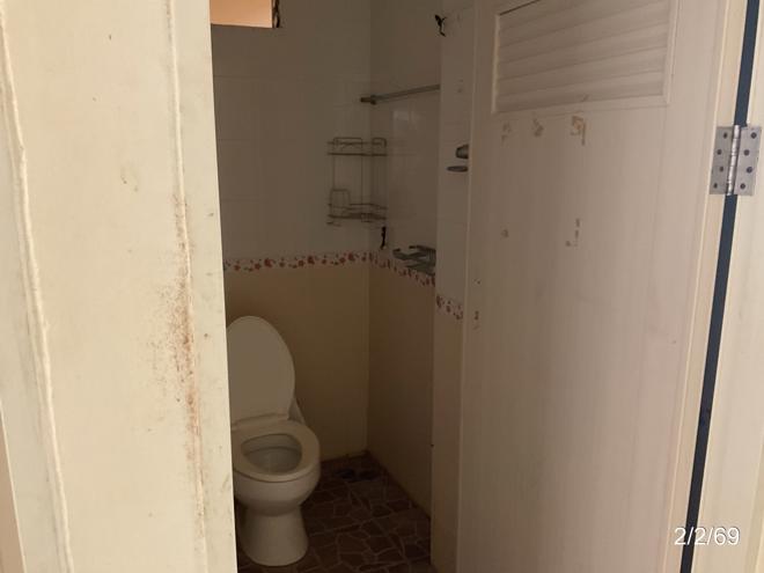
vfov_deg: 48.2
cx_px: 382
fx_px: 640
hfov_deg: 61.7
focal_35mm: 29
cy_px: 286
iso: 250
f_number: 1.8
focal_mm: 3
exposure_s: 1/40
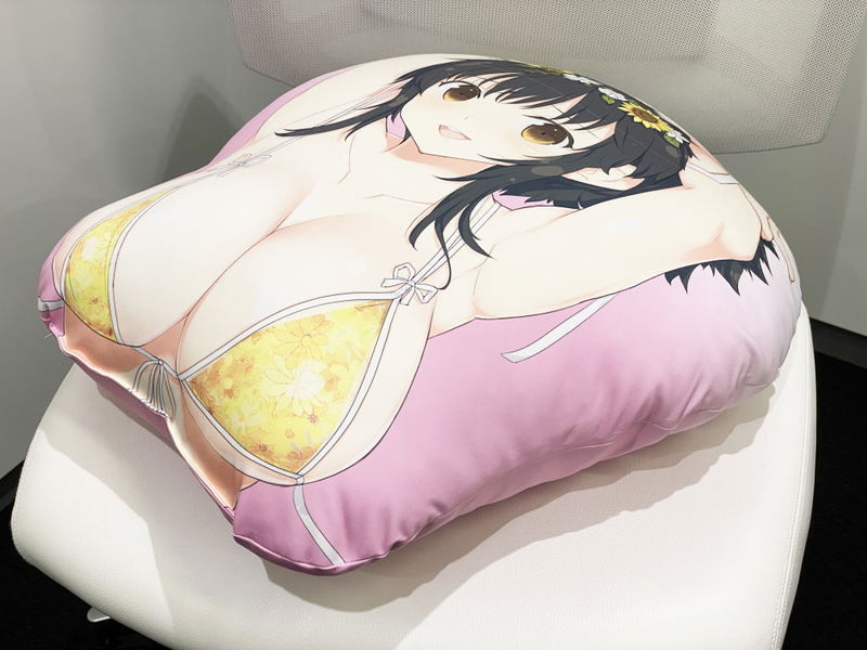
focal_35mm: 52
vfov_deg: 28.0
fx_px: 1302
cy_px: 325
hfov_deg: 36.8
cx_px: 434
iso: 100
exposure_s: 1/100
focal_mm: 6
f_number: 2
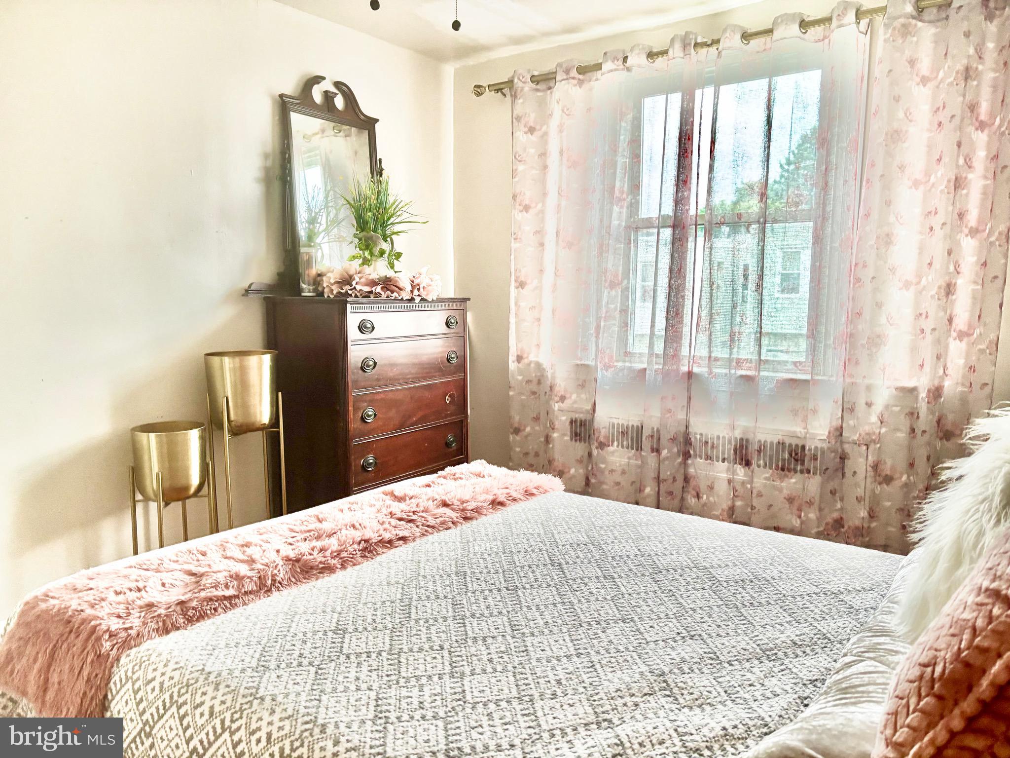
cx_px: 505
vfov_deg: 53.1
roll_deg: -1.2
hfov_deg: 67.3
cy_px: 379
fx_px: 759
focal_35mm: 26
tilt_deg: -7.3
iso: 160
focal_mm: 5.96
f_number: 1.6
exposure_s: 1/60
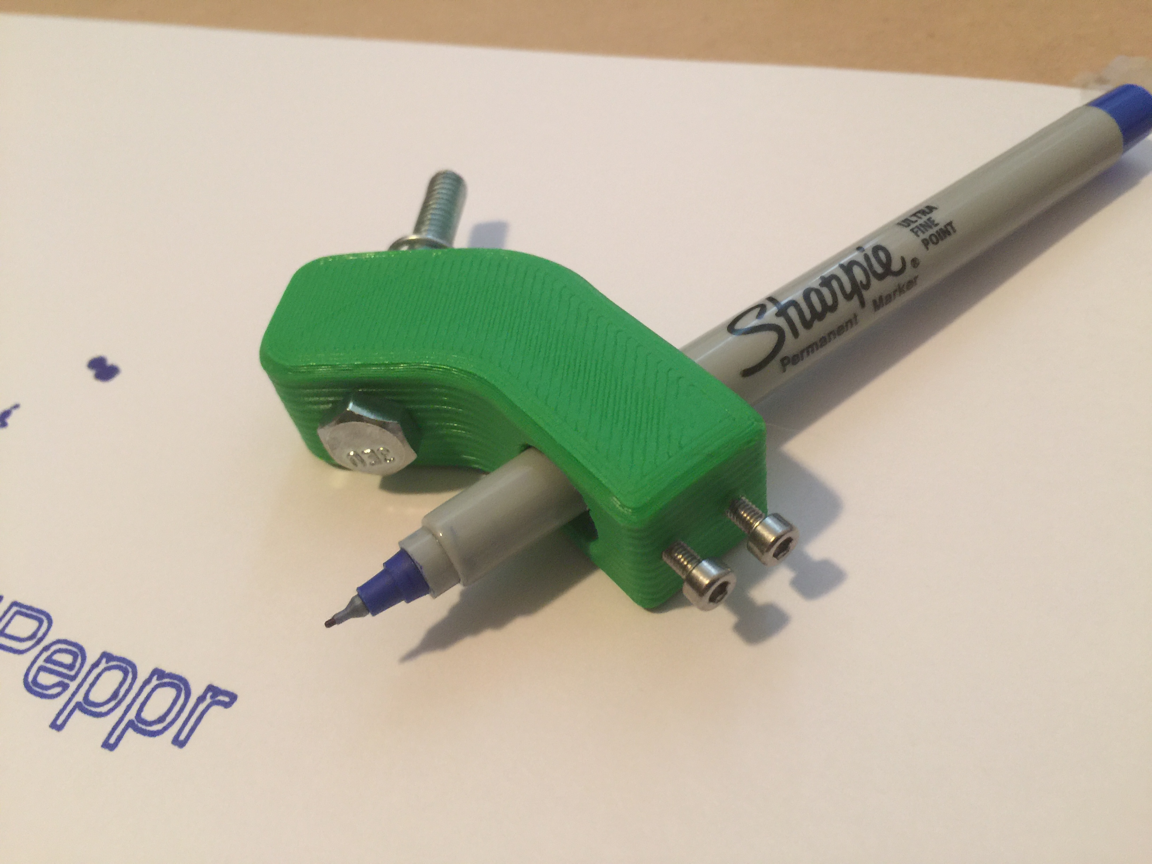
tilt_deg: -48.6
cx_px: 576
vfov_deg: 48.2
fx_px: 965
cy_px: 432
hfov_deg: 61.7
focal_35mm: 29
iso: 64
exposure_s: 1/4
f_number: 2.2
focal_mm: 4.15
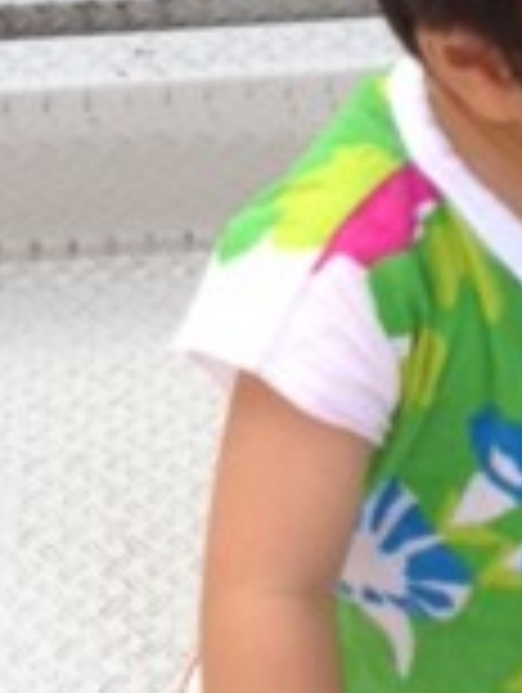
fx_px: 2045
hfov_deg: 14.5
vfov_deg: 19.1
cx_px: 315
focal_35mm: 102
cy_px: 153
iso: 50
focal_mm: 4.28
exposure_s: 1/207
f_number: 2.4
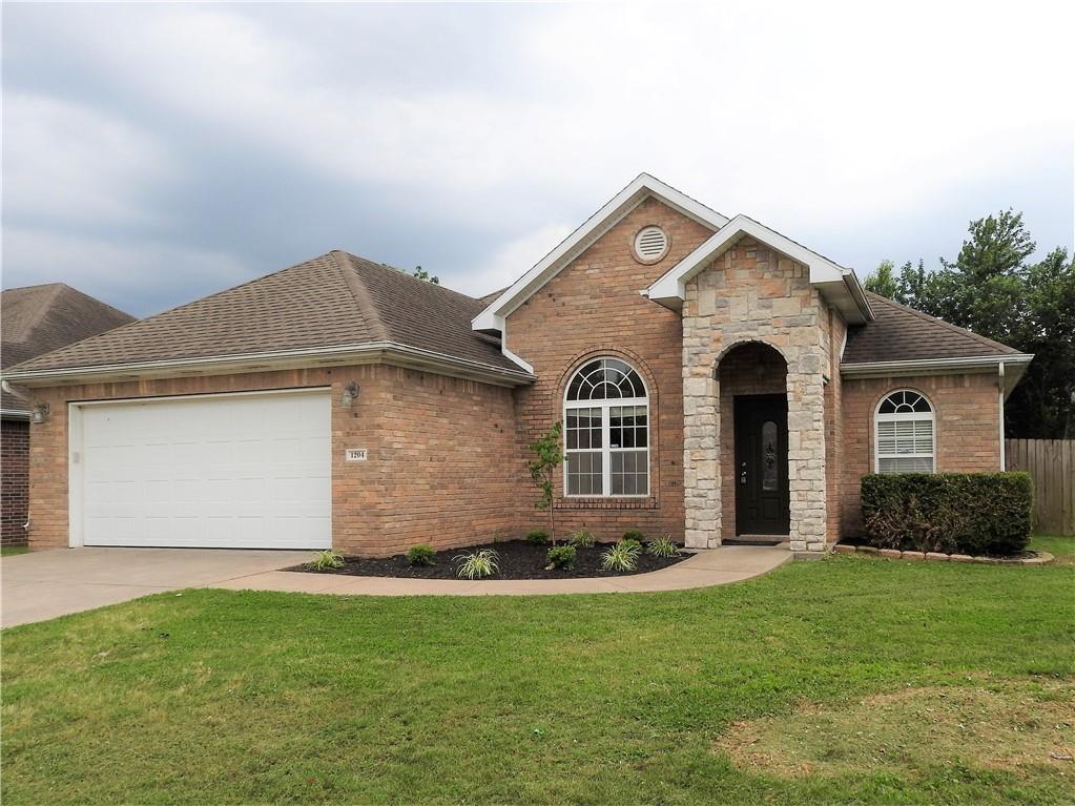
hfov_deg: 71.6
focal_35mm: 24
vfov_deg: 56.8
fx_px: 745
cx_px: 538
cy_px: 403
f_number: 3.3
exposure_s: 1/500
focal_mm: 4.3
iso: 100
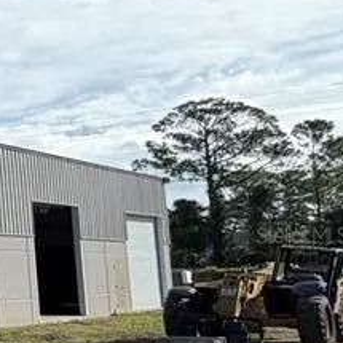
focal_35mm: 59
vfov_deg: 28.8
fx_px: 661
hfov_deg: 15.6
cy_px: 235
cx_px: -464
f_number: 2.2
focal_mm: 2.22
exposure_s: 1/928
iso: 20
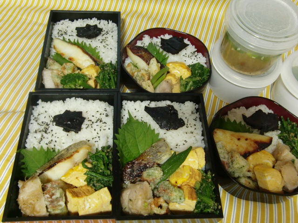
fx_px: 284
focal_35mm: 33
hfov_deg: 55.4
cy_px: 112
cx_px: 149
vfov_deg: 42.9
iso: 400
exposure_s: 1/13
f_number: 2.7
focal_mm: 5.8
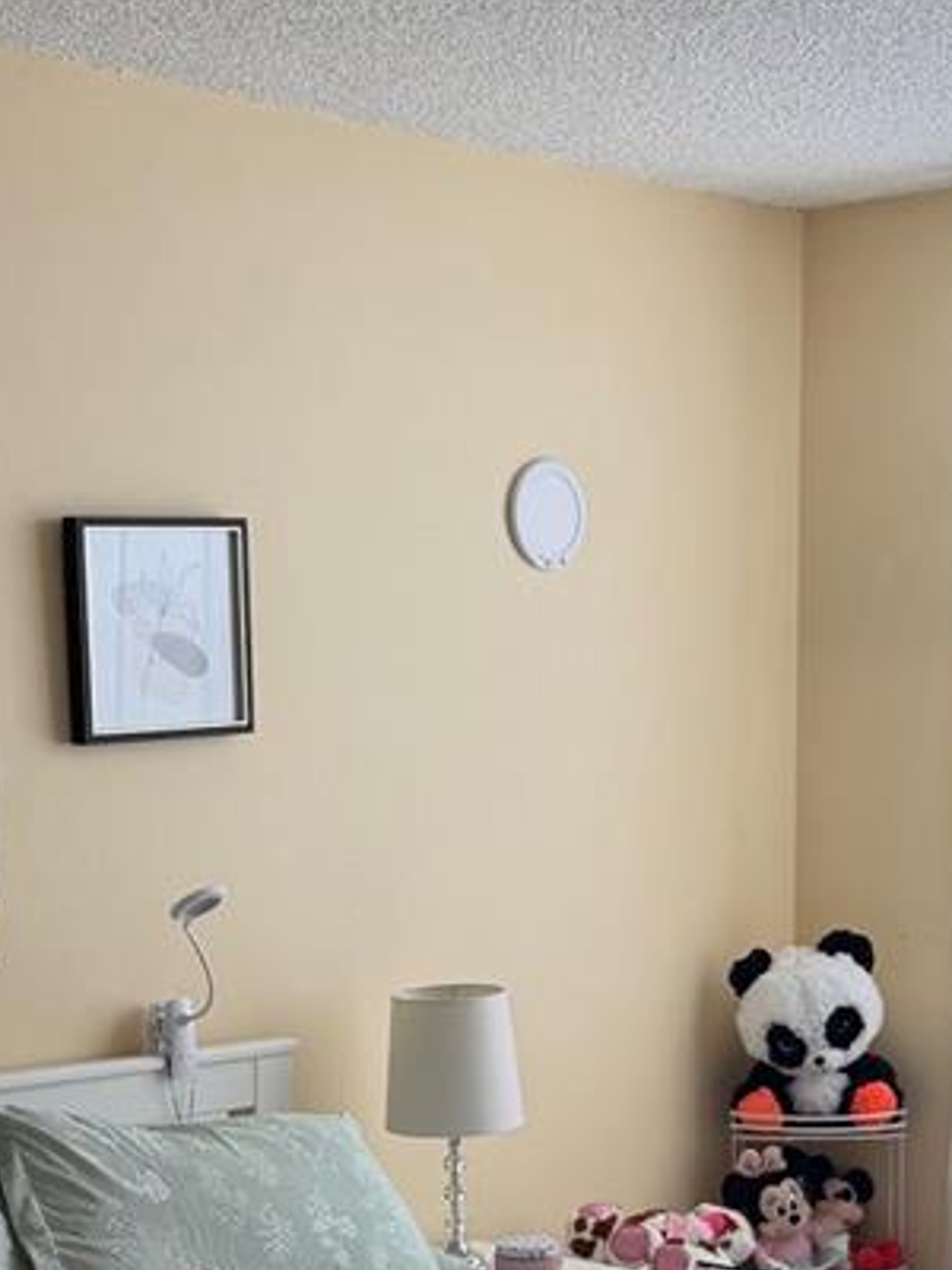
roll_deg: +1.2
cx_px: 549
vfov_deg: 26.6
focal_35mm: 72
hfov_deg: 20.4
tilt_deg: -4.7
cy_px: 975
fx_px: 2640
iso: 100
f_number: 1.78
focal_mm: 6.76
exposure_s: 1/120
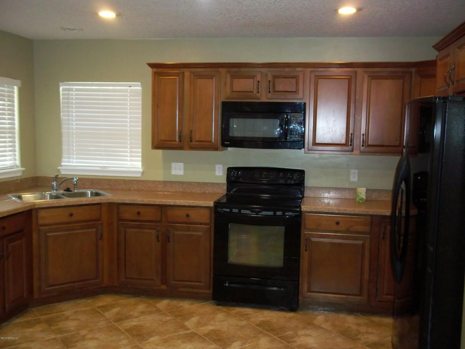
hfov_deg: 51.4
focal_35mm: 36
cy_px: 174
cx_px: 232
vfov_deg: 39.7
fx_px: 484
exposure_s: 1/30
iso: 320
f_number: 3.1
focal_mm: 6.5
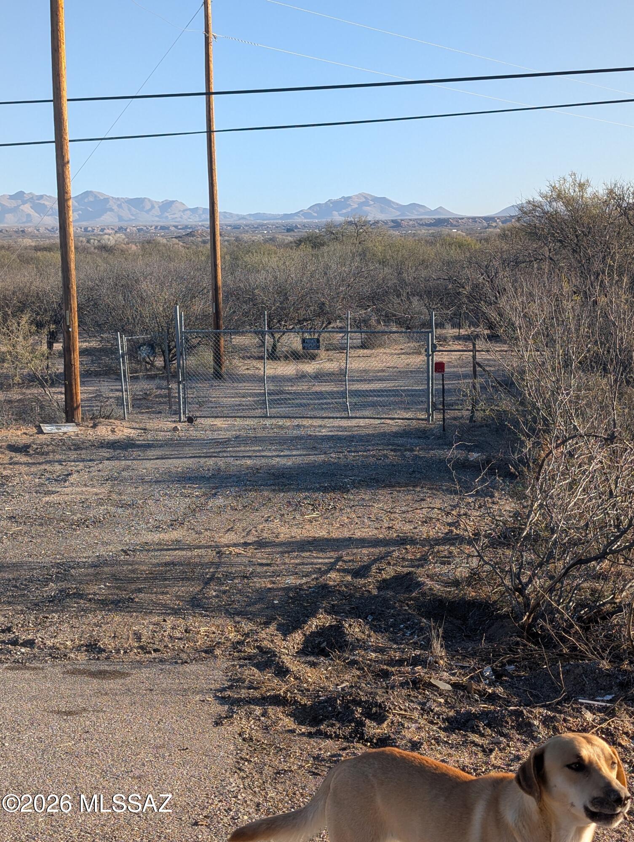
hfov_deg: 29.7
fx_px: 1194
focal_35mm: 49
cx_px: 317
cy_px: 421
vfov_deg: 38.9
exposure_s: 1/622
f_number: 1.68
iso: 22
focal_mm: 6.9
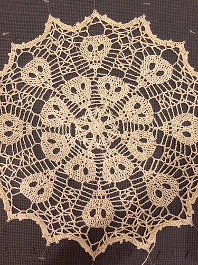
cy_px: 132
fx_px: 221
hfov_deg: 48.2
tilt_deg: -88.1
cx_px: 99
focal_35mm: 29
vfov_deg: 61.7
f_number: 2.2
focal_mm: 4.15
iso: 200
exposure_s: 1/30
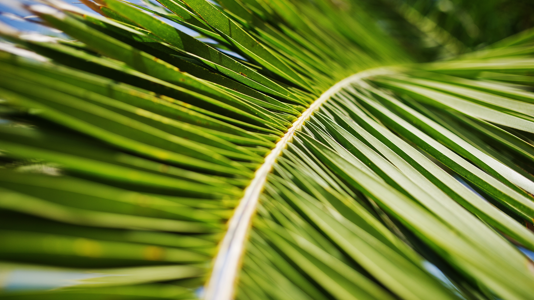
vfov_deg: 31.9
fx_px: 524
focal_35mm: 37
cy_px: 127
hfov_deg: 54.0
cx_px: 269
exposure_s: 1/6400
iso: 200
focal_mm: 35
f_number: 2
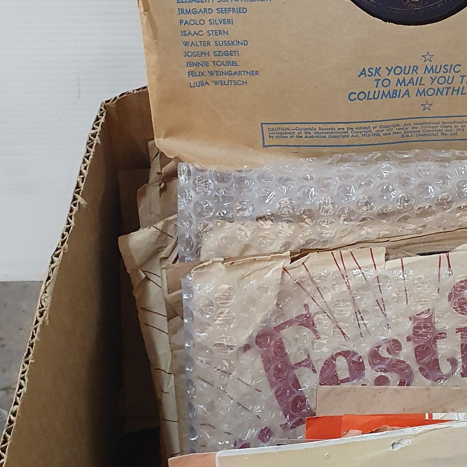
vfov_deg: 25.7
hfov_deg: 25.0
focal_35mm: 67
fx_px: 1023
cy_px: 197
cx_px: 415
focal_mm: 4.32
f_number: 2.4
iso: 400
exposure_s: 1/50
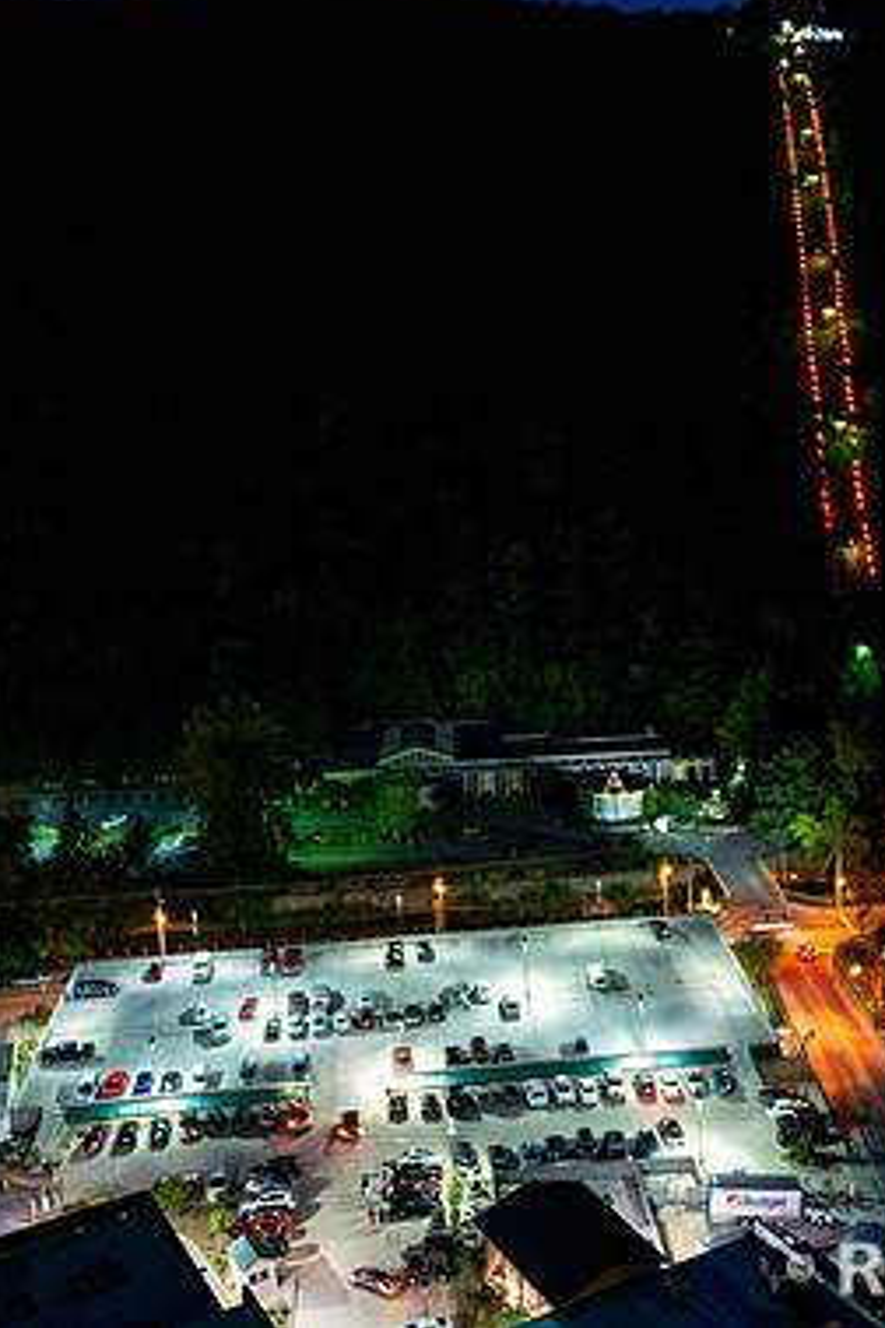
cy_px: 652
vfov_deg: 45.4
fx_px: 1586
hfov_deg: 31.1
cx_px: 551
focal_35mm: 43
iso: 400
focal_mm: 28
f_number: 3.5
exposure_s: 1/1.67
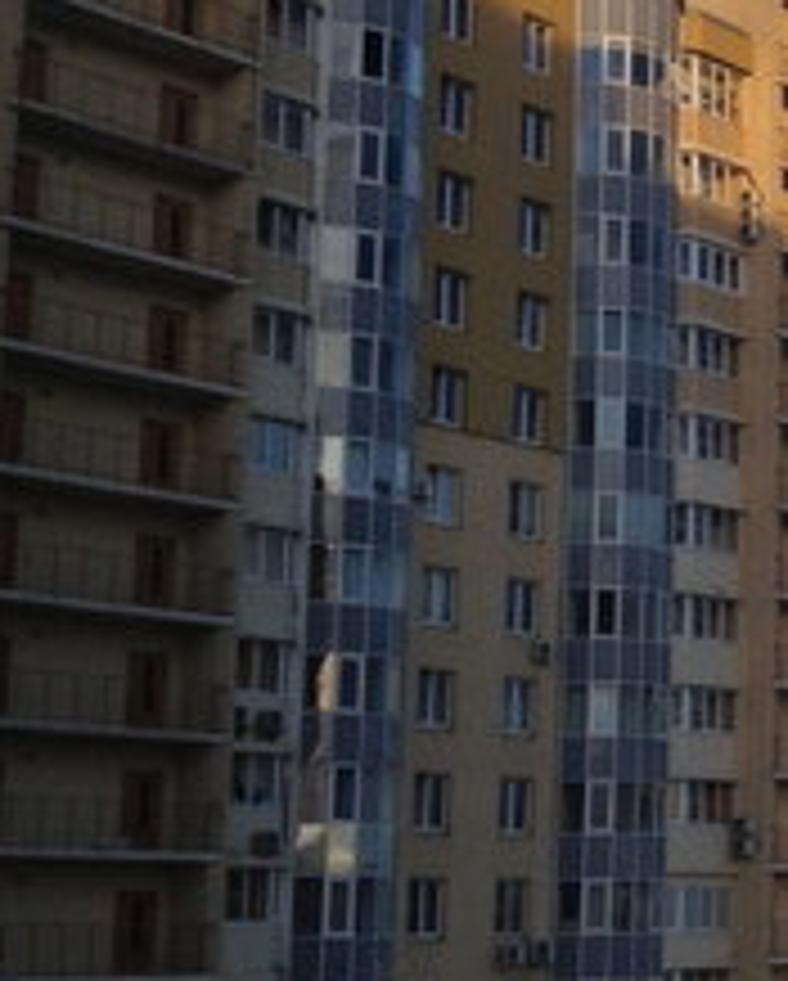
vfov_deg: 19.7
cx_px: 1270
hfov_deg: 14.5
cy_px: 461
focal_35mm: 97
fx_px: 2822
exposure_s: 1/276
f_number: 2.4
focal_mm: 4.28
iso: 50
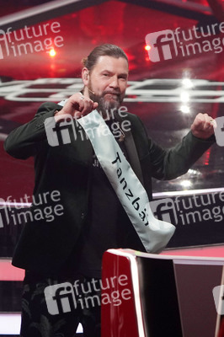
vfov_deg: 9.1
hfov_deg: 6.0
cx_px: 112
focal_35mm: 227
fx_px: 2122
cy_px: 168
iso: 4000
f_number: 5.6
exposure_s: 1/160
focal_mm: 227
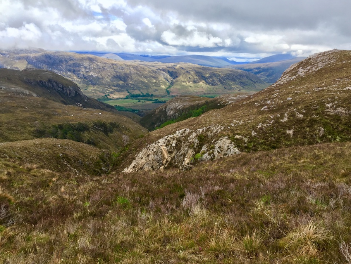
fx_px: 325
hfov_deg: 56.8
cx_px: 173
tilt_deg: -14.0
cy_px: 129
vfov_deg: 44.2
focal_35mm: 32
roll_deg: -0.5
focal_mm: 4.15
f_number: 2.2
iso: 25
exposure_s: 1/545
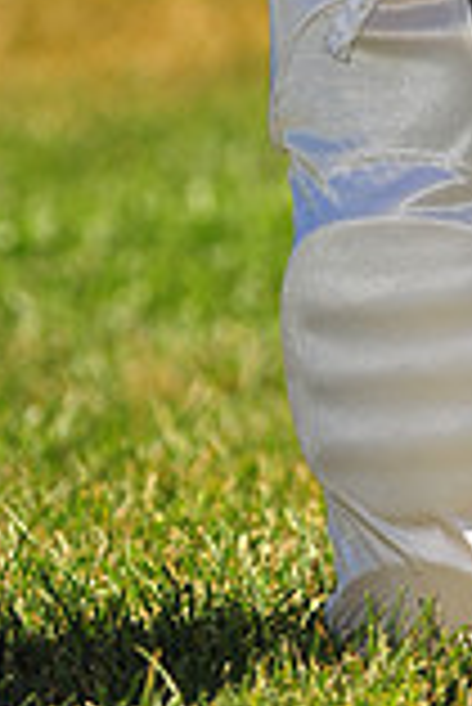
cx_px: 584
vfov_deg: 3.3
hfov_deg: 2.2
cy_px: -310
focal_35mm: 627
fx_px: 12303
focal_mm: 170
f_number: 4.5
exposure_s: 1/500
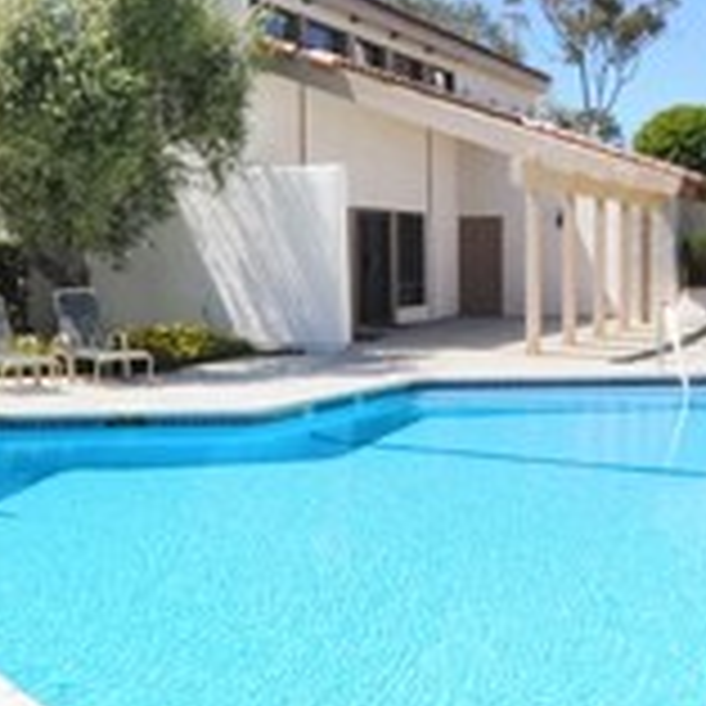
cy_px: 304
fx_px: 1200
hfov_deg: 32.8
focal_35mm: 52
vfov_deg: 32.7
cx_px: 382
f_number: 16
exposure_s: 1/200
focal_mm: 10
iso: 320
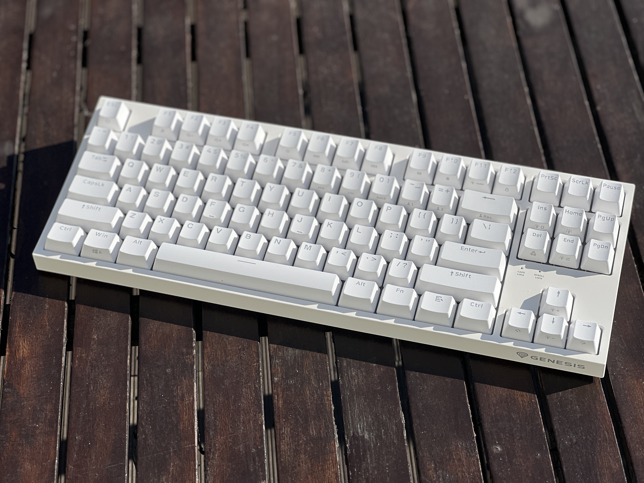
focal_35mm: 77
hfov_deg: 25.3
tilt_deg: -48.8
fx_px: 1433
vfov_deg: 19.1
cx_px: 322
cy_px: 242
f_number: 2.8
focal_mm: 9
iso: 32
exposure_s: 1/1449
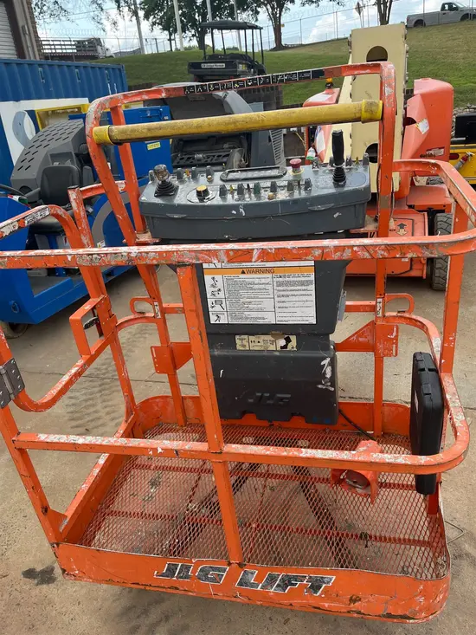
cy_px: 318
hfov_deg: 53.1
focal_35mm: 26
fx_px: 477
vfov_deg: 67.3
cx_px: 238
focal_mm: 5.1
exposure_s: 1/810
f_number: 1.6
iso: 50
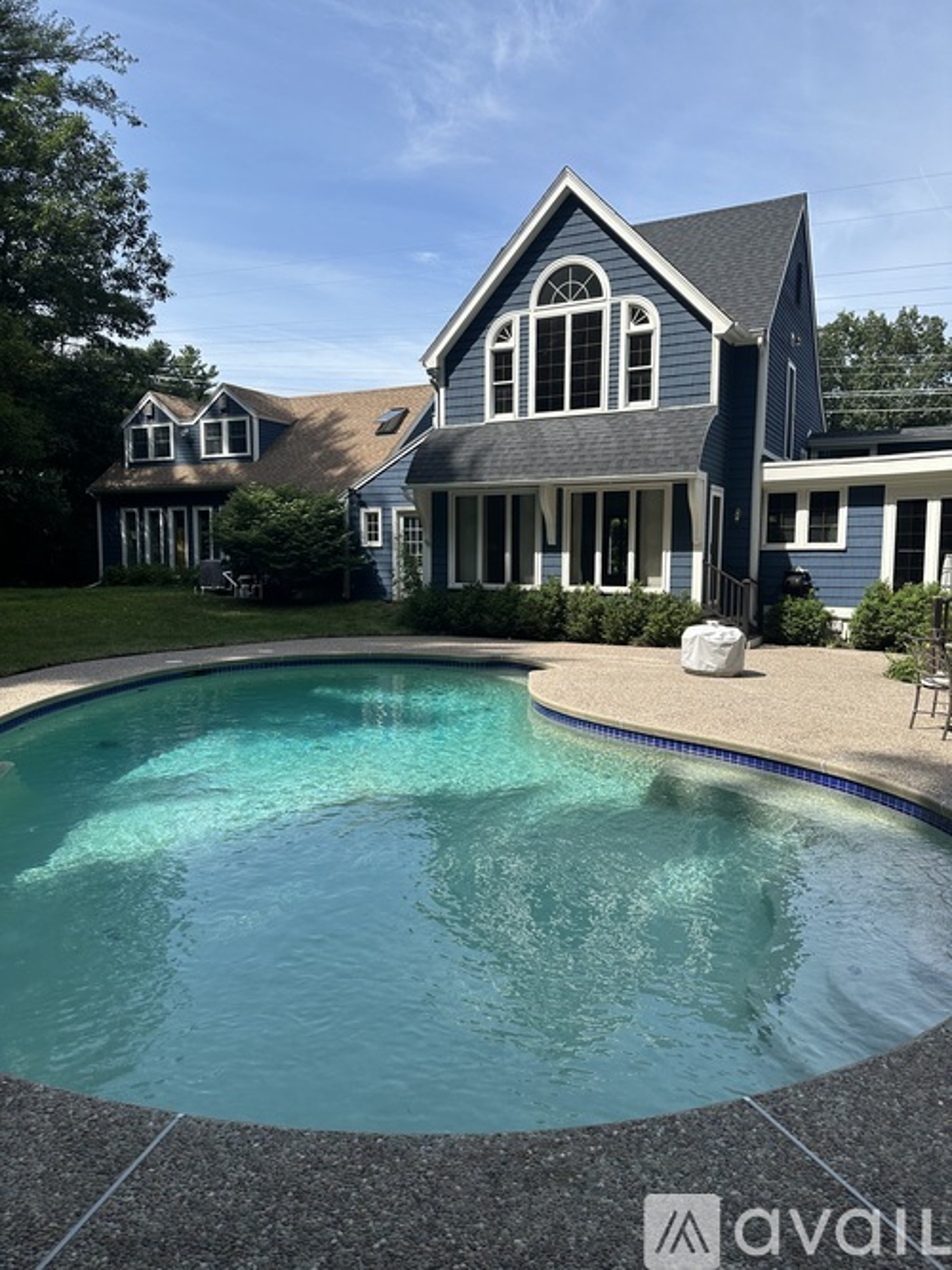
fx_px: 880
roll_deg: -0.4
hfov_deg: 56.8
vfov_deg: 71.6
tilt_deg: -5.4
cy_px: 635
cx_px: 476
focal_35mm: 24
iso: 80
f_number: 1.78
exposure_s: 1/3356
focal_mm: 6.86
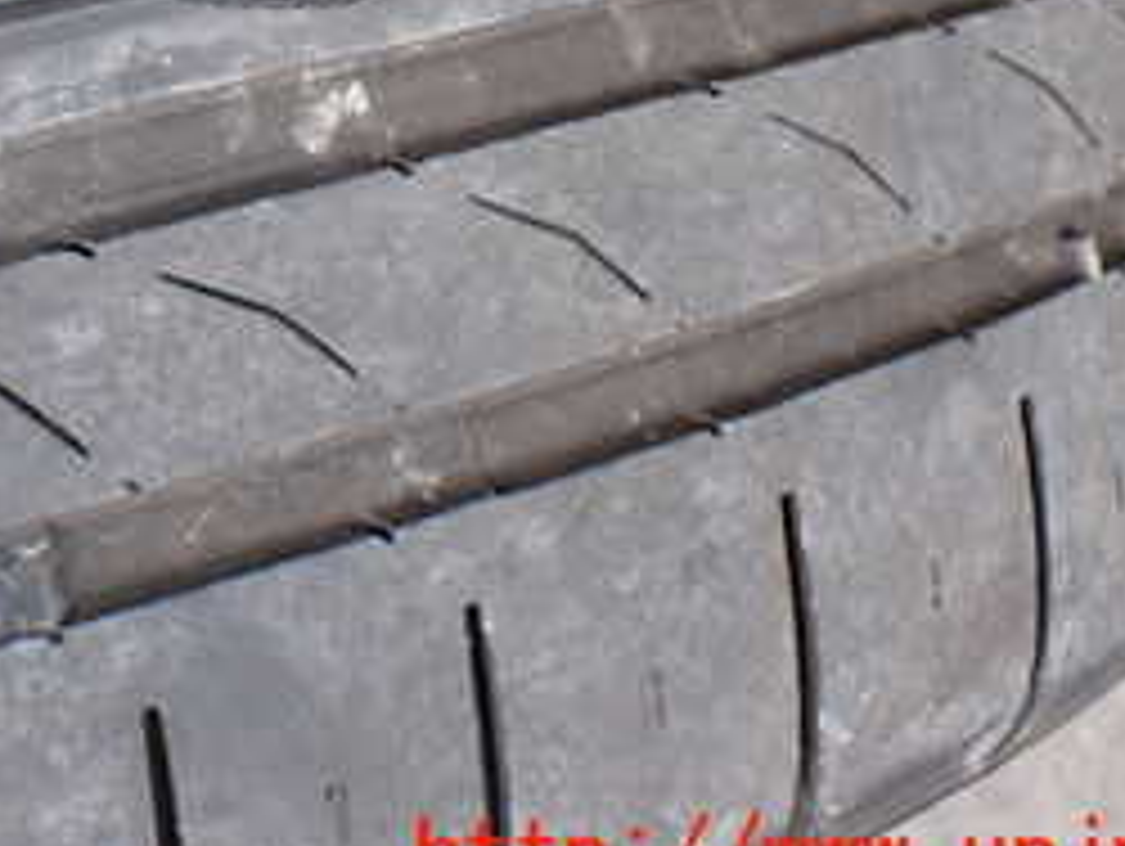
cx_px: 81
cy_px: -94
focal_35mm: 72
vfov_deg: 19.6
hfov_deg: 26.0
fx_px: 2342
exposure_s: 1/125
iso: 200
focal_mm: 5.4
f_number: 2.3
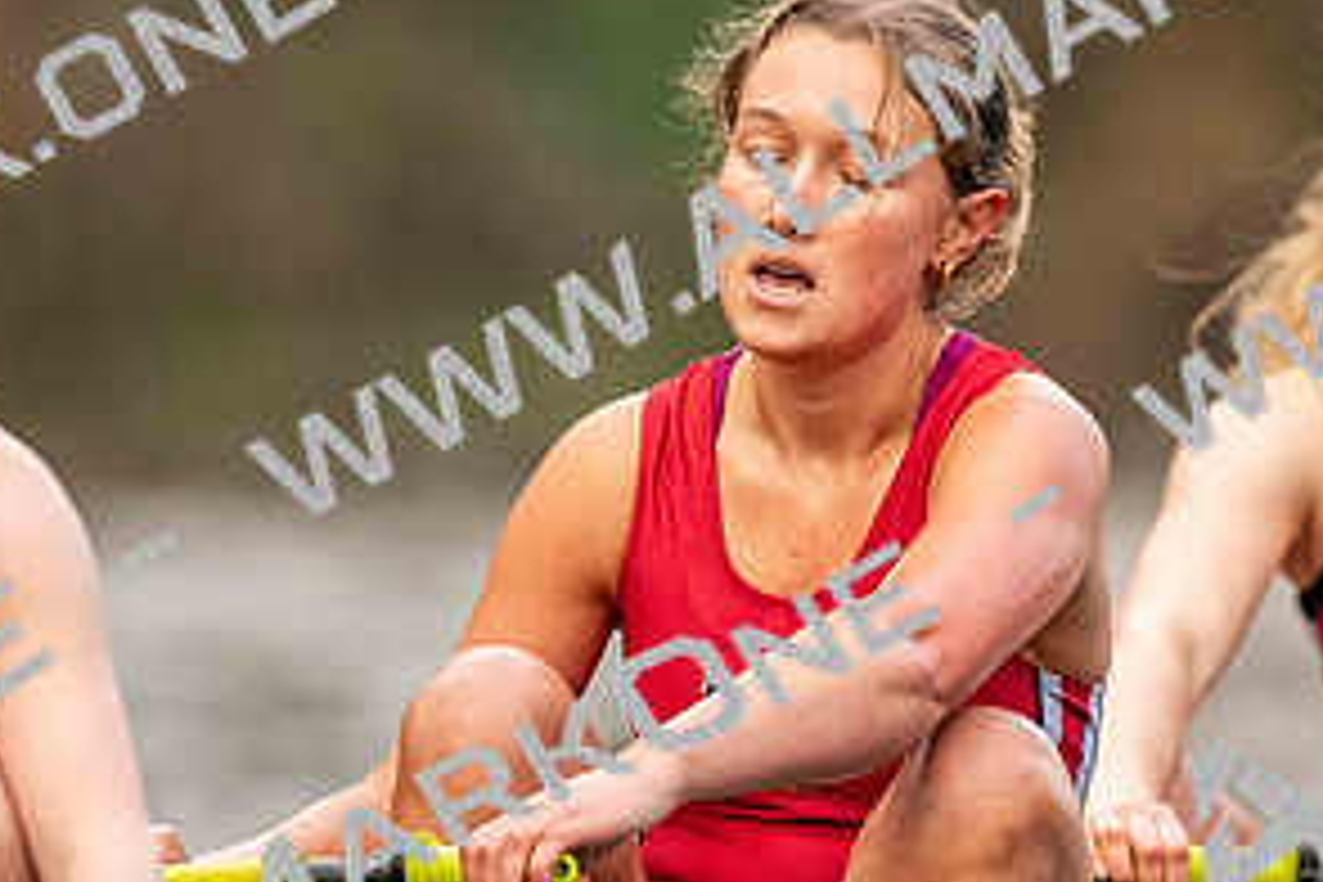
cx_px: 806
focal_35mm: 1183
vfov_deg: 1.2
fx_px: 43472
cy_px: 529
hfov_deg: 1.7
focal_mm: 600
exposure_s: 1/2500
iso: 4500
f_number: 4
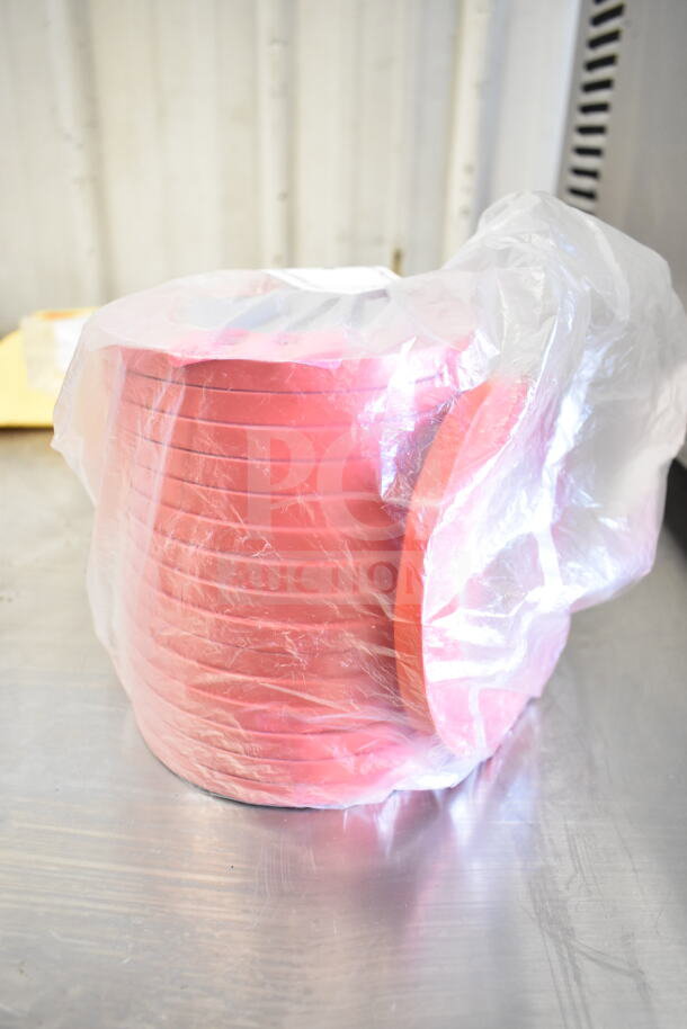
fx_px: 772
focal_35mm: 27
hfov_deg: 48.0
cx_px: 344
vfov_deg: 67.4
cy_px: 514
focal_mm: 18
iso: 1600
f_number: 4
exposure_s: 1/60
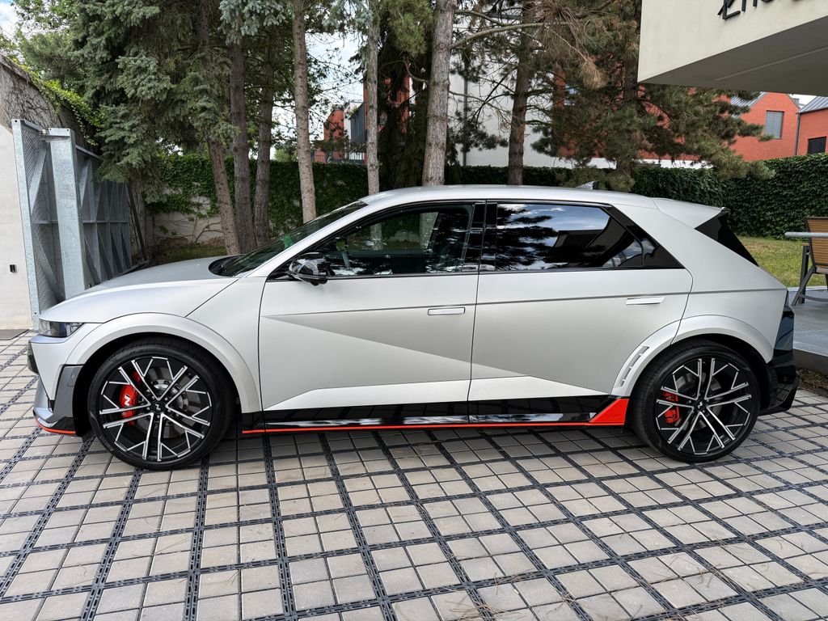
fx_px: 574
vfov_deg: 56.8
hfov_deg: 71.6
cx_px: 414
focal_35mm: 24
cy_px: 310
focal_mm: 6.76
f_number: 1.78
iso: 80
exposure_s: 1/1174
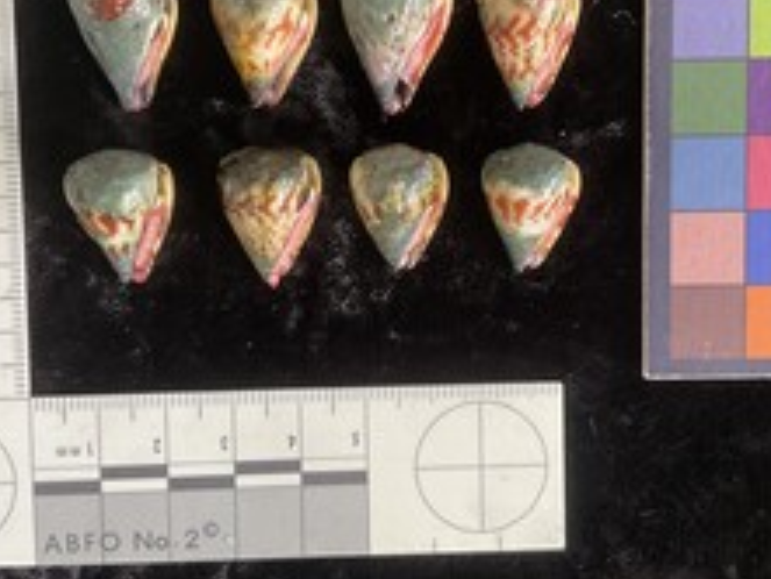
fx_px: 1025
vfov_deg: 31.4
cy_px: 215
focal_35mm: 46
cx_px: 380
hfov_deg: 41.2
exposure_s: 1/60
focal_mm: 3
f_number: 1.8
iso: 50
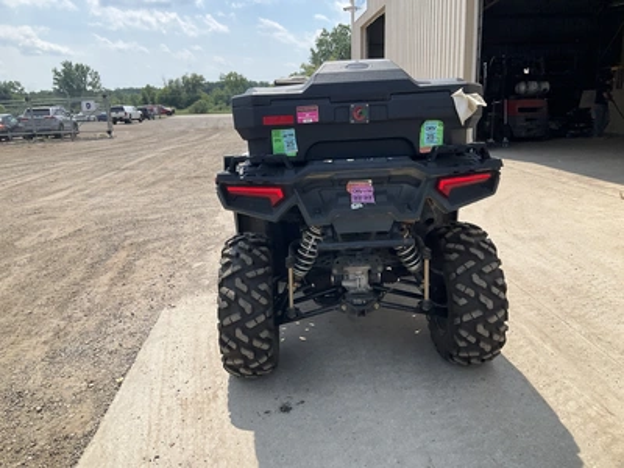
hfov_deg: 61.7
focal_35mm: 29
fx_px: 523
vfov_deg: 48.2
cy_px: 234
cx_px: 312
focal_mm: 3
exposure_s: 1/1577
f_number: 1.8
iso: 25
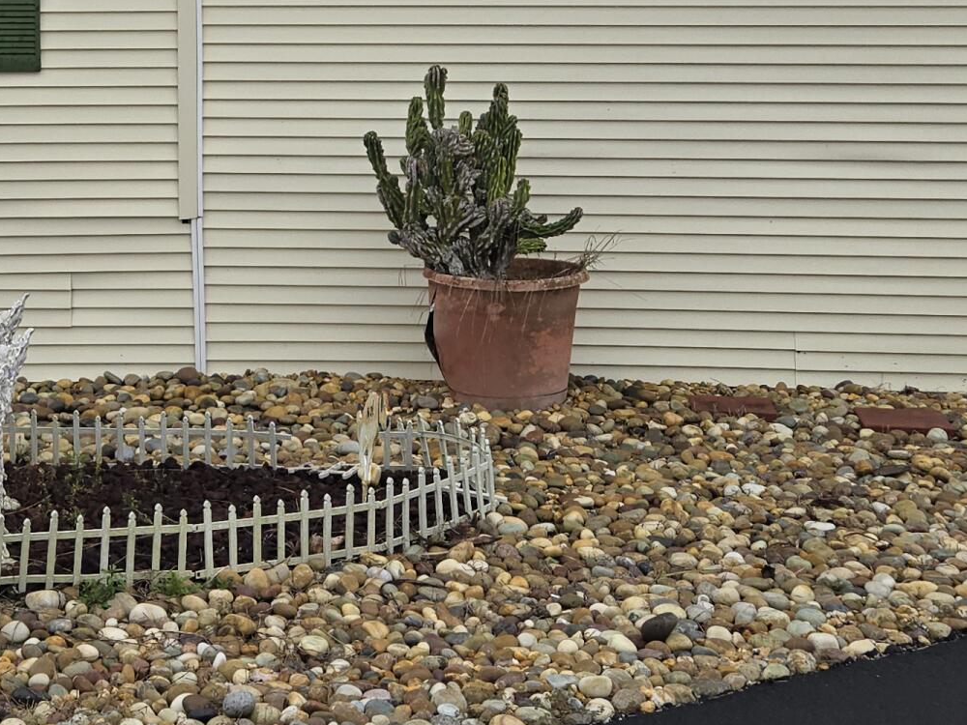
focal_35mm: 69
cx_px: 146
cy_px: 57
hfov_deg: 27.4
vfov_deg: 20.8
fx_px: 1928
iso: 25
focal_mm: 5.4
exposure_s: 1/876
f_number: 1.8
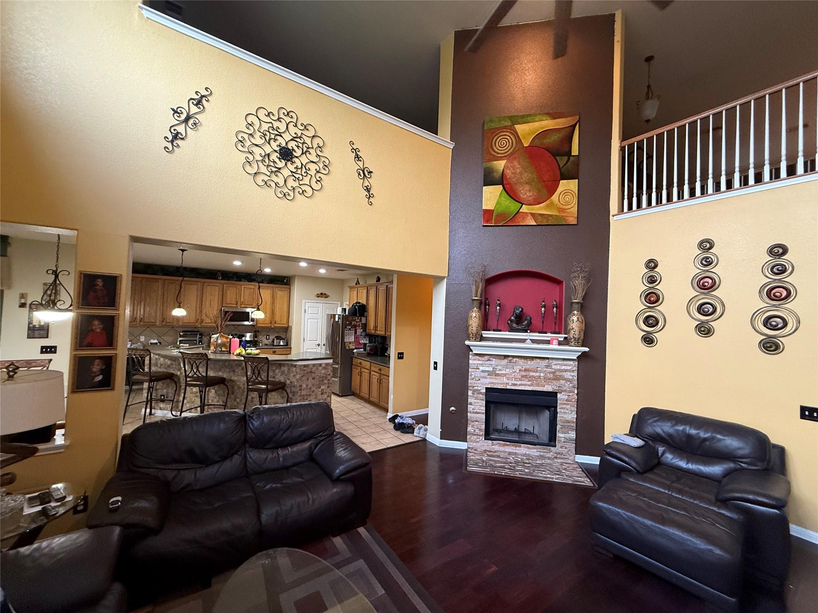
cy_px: 306
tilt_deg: +1.4
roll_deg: -1.8
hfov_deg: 102.1
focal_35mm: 14
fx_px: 331
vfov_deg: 85.7
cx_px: 409
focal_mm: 2.22
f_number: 2.2
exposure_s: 1/60
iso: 400
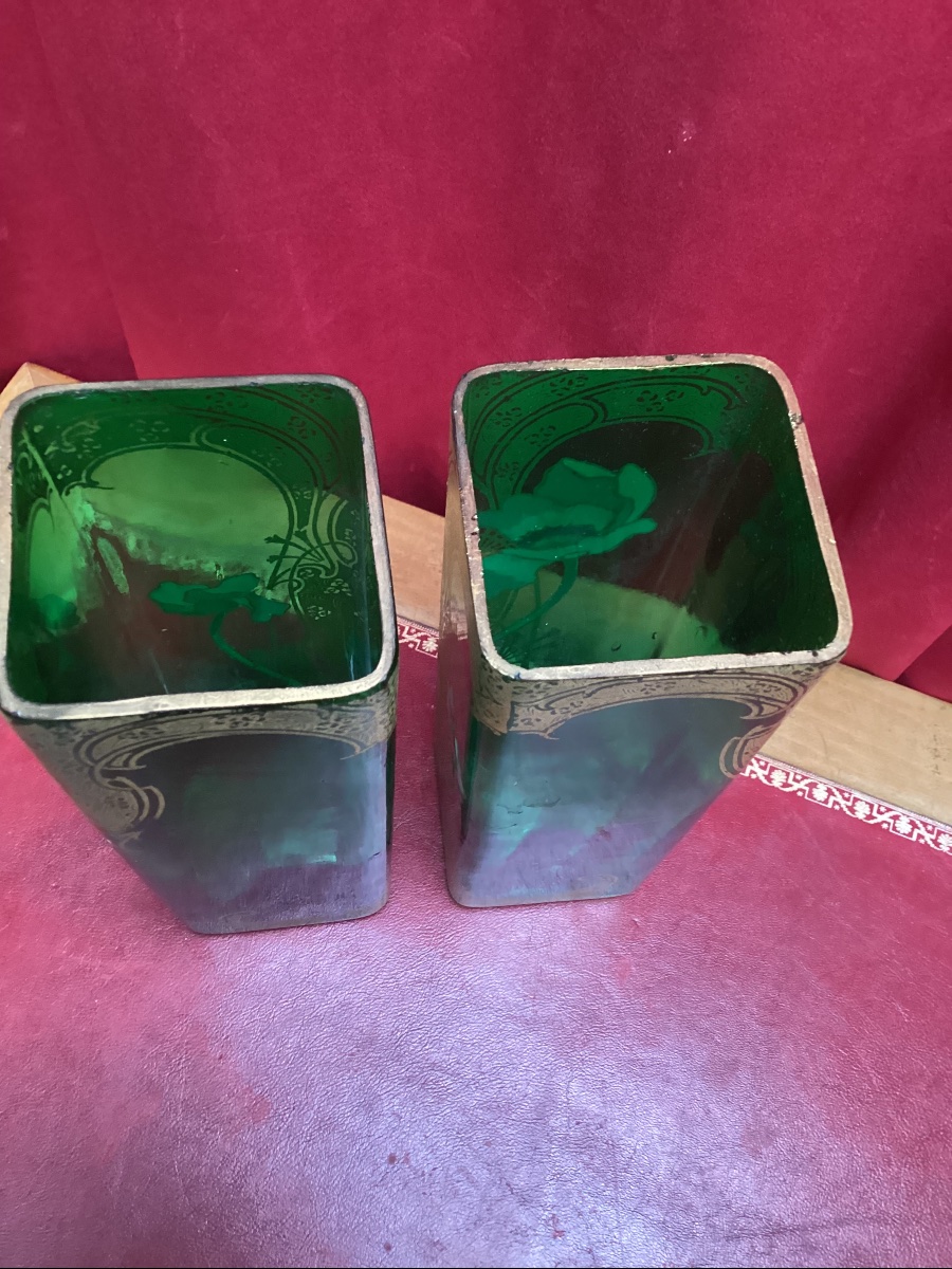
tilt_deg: -63.7
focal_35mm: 31
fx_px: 1137
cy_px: 634
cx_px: 476
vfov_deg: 58.4
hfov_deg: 45.4
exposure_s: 1/30
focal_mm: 3.3
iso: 400
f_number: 2.4
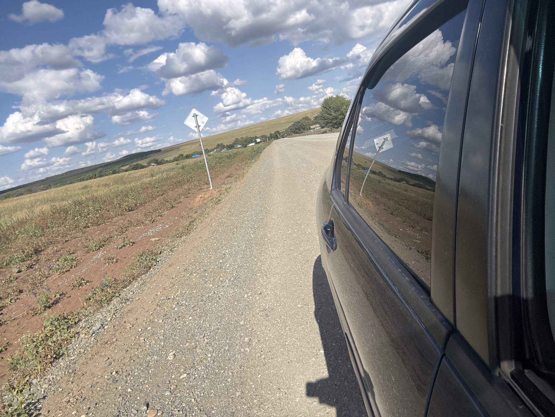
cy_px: 208
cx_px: 278
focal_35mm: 23
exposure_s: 1/2242
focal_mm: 2.69
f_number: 1.9
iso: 25
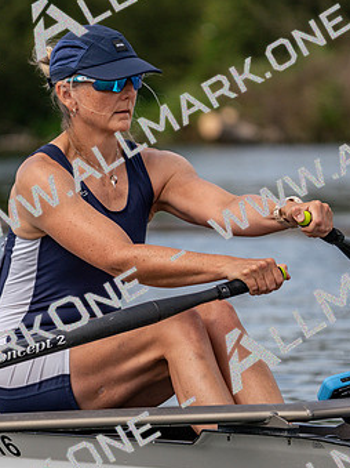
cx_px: 107
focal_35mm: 423
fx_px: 5706
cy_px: 263
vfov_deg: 4.7
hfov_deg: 3.5
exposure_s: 1/1600
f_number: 5.6
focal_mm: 257
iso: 320
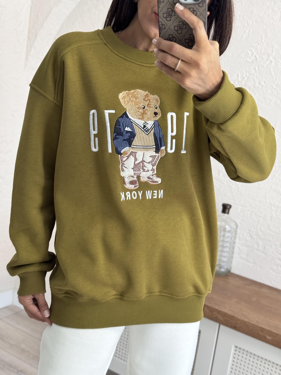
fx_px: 520
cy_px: 188
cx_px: 140
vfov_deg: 39.7
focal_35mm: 48
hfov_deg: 30.3
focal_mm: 6.76
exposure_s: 1/162
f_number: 1.78
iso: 80
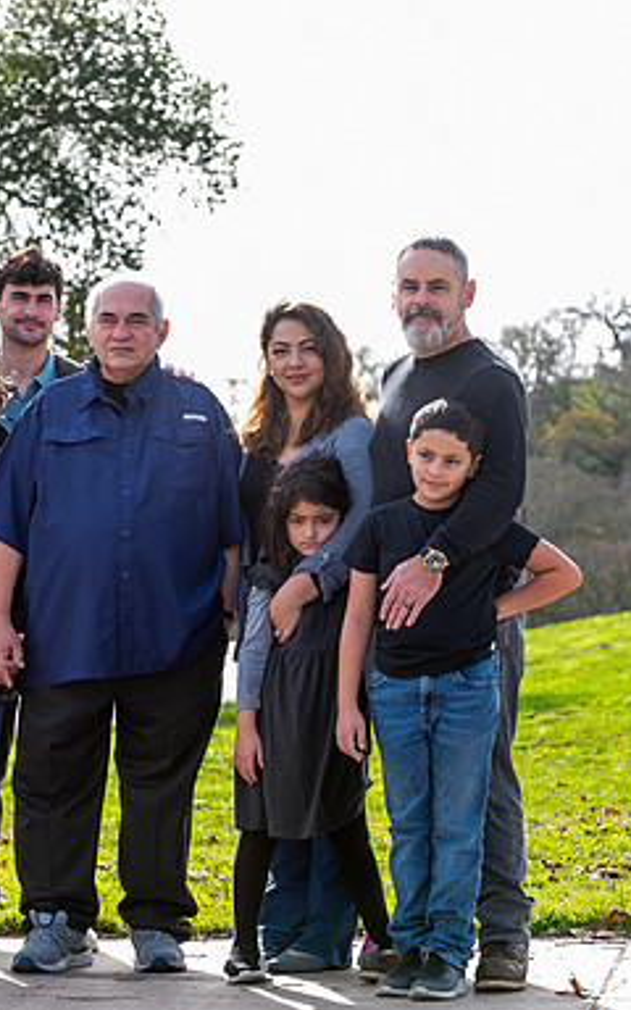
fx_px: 4320
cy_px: 506
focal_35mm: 157
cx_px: 118
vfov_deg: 13.3
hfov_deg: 8.3
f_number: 5.6
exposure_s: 1/200
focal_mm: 102
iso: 200
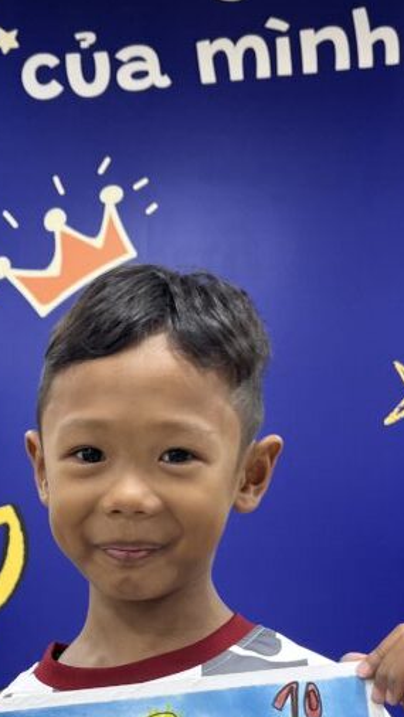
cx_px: 149
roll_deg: +1.0
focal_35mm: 56
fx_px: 1065
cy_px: 496
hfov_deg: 21.4
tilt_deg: +4.0
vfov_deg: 36.7
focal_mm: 5.1
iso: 100
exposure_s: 1/100
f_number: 1.6
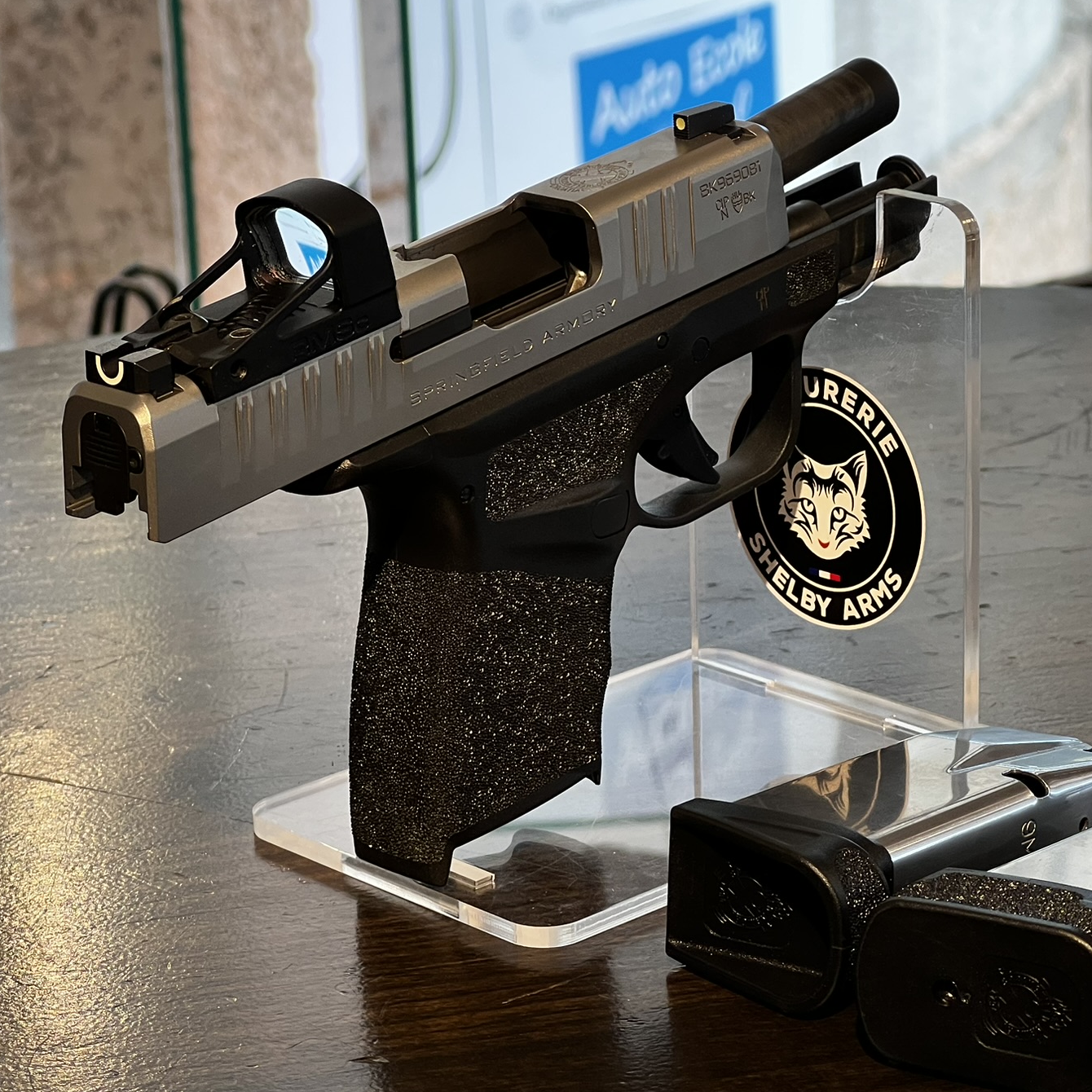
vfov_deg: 16.7
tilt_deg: -17.3
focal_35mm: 104
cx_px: 722
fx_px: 3712
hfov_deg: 16.7
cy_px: 551
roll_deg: +1.5
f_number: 2.8
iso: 80
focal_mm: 9
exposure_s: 1/100
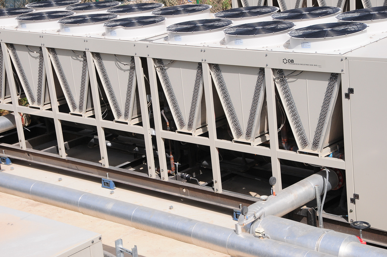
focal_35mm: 78
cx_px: 194
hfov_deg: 26.0
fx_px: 837
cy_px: 128
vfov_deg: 17.4
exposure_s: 1/500
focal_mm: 52
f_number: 11
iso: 250
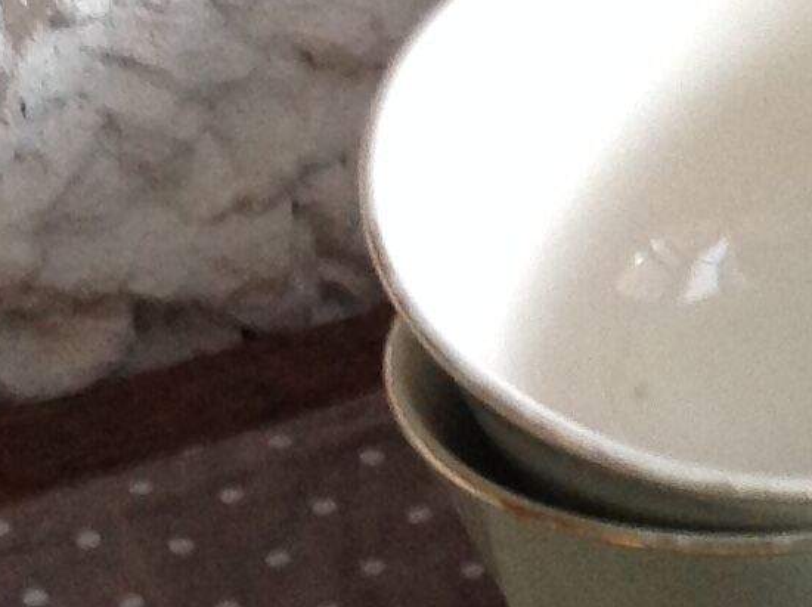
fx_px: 3865
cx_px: 1687
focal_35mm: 165
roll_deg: -3.0
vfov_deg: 9.0
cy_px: 245
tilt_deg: -31.3
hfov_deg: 10.8
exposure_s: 1/15
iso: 125
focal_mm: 4.28
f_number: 2.4
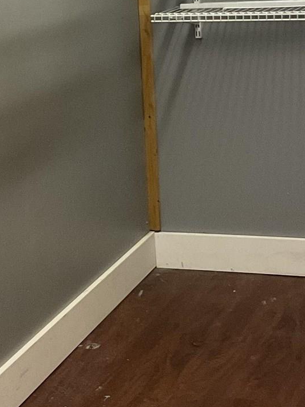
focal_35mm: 94
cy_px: 102
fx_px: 1105
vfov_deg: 20.7
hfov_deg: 15.7
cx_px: 126
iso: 200
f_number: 1.8
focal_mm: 3
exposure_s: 1/60
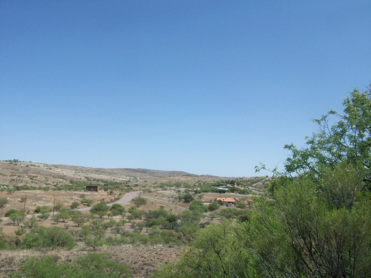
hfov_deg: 54.0
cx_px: 186
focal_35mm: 34
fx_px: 364
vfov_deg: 41.8
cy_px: 139
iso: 64
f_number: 5.5
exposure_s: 1/371
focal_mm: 5.7
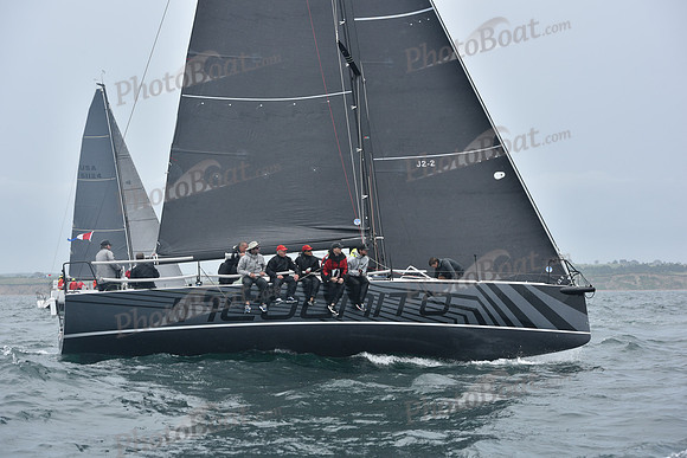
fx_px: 1336
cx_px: 344
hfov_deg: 28.8
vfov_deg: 19.5
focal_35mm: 70
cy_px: 229
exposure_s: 1/1000
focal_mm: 70
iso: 320
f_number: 7.1
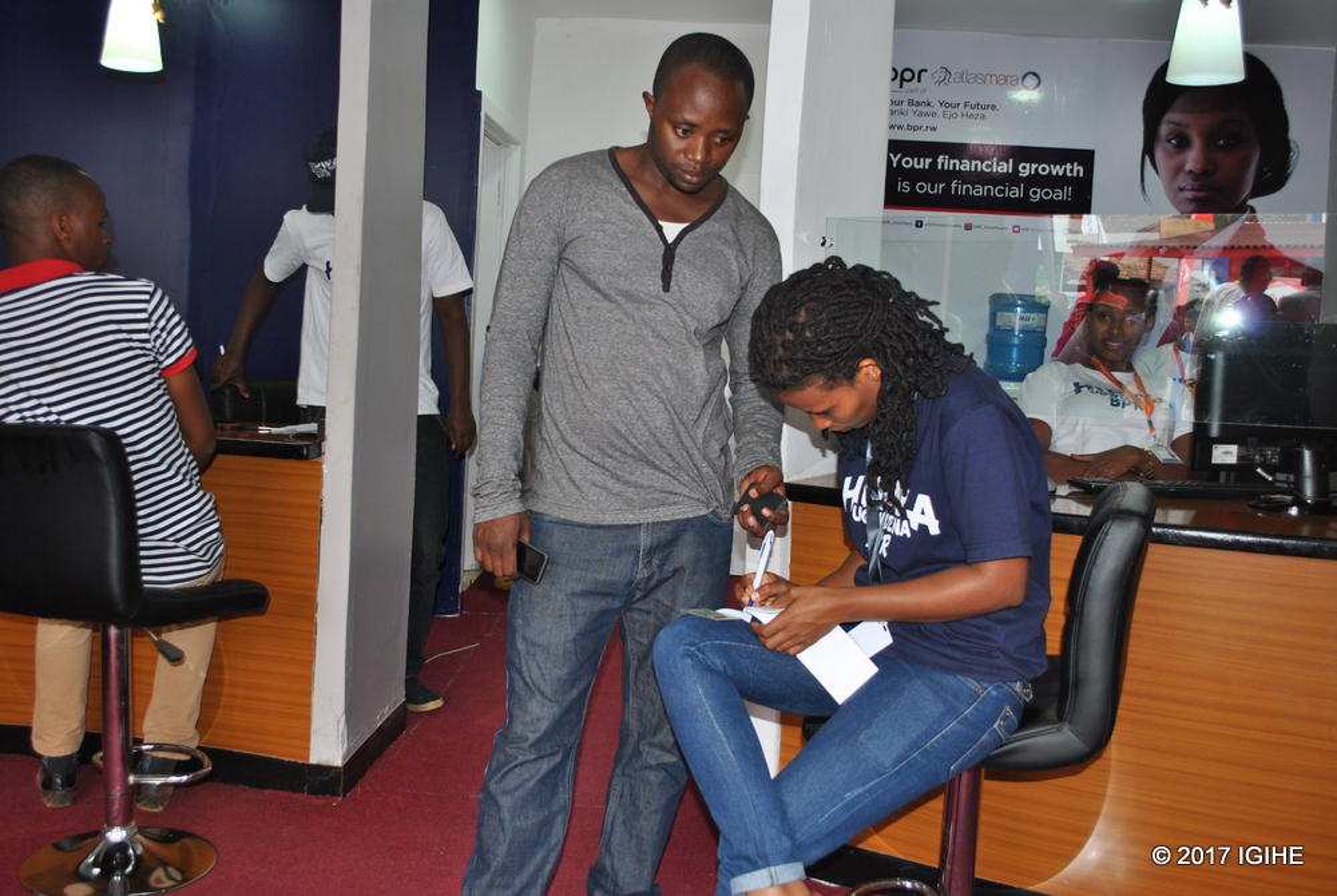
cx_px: 668
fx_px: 1227
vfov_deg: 40.1
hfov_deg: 57.2
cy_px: 448
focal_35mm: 33
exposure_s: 1/60
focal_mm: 22
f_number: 4
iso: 200
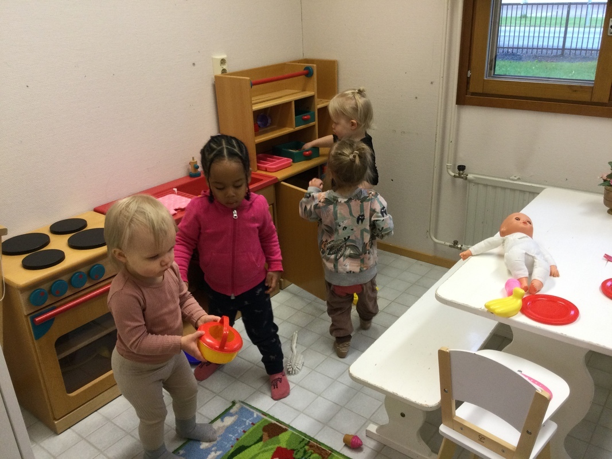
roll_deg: +2.0
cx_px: 306
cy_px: 230
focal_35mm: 31
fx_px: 548
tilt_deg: -23.8
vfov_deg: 45.4
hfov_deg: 58.4
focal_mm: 3.3
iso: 50
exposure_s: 1/33
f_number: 2.4
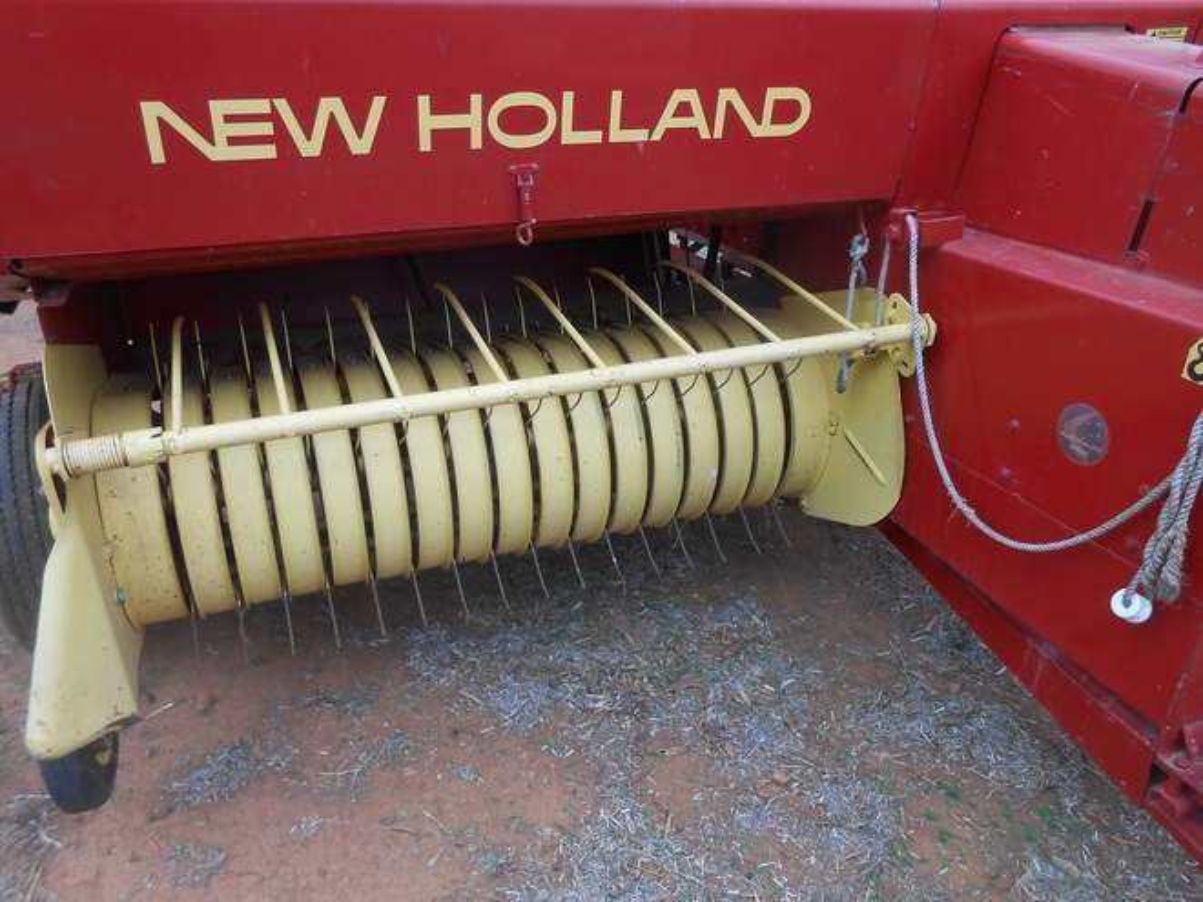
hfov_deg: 67.3
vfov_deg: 53.1
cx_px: 602
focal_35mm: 26
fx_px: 904
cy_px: 451
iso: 80
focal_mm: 4.6
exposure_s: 1/100
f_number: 3.5
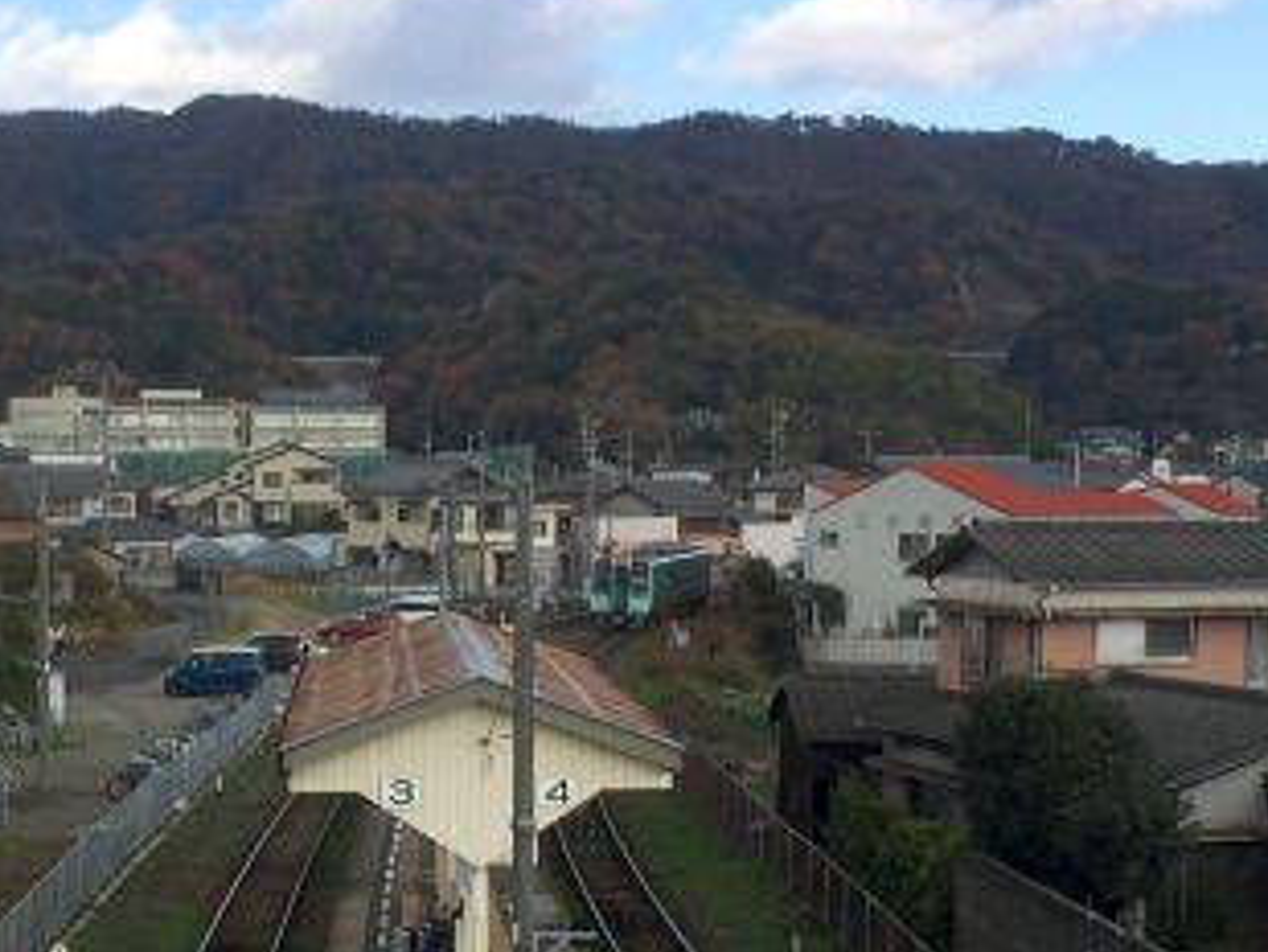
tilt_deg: -3.3
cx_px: 291
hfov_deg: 25.6
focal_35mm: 75
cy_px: 743
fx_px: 2748
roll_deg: -0.8
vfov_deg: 19.5
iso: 32
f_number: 2.2
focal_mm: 4.2
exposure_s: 1/879
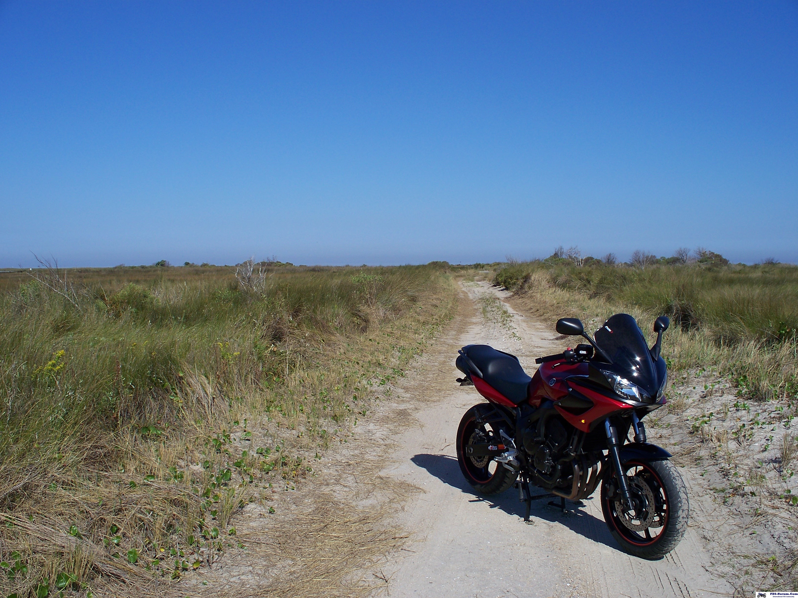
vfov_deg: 39.7
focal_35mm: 36
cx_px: 399
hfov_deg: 51.4
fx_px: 830
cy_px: 299
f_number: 5
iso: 80
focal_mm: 7.54
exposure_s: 1/800
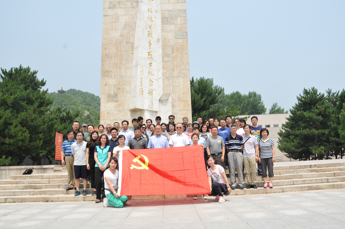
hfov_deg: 65.5
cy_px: 110
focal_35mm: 28
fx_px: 268
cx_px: 173
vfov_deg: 46.3
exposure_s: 1/400
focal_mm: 18
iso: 320
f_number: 10
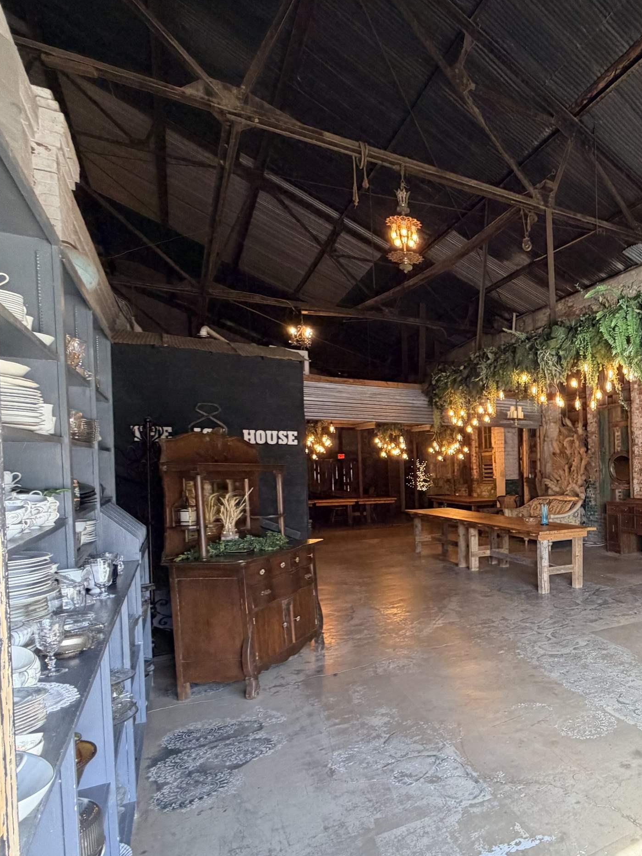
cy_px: 494
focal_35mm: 23
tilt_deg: -4.1
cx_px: 631
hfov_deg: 49.1
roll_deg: +1.5
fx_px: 569
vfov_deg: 73.5
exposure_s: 1/120
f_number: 2.2
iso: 200
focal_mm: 2.22
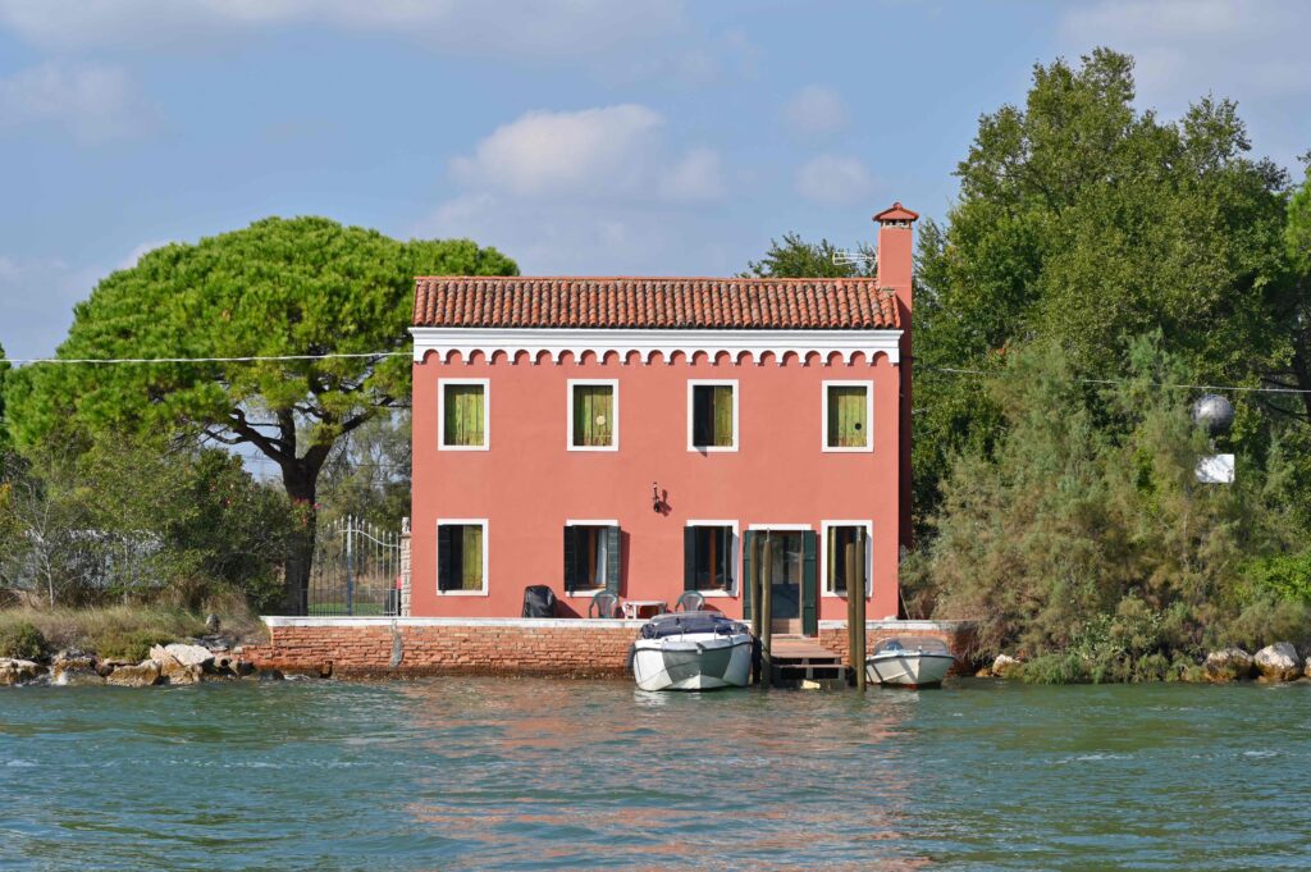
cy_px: 436
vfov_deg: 14.8
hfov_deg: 22.2
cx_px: 656
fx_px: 3348
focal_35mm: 92
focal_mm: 92
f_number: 11
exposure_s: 1/160
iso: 63
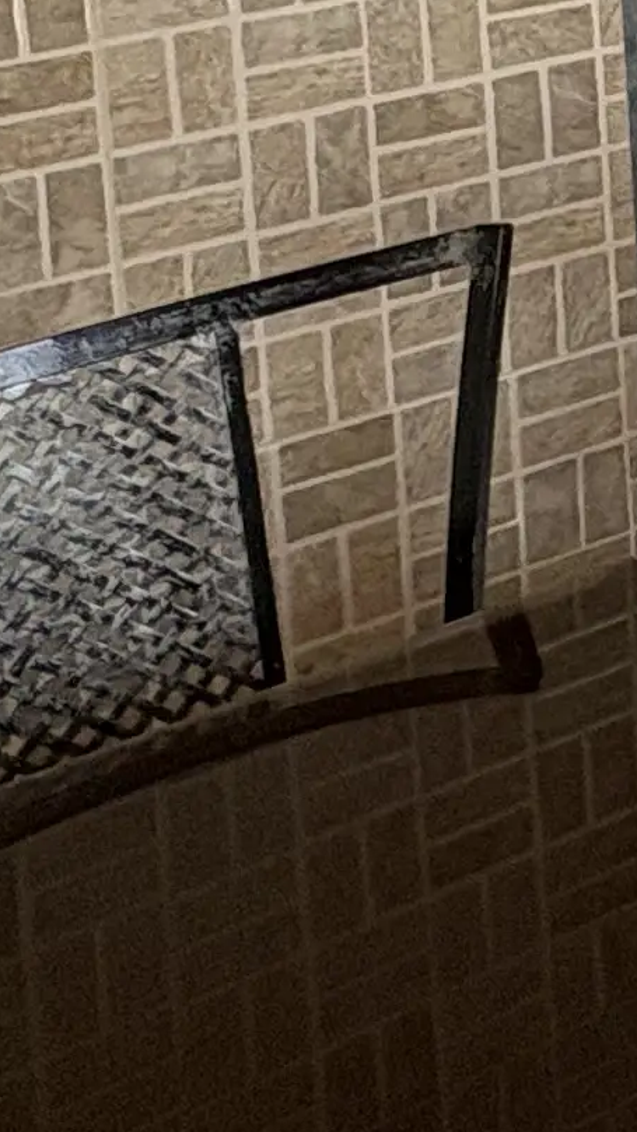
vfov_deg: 23.7
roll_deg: +0.1
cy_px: -431
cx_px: 1739
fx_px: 2282
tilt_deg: -5.1
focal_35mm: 76
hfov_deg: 11.5
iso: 100
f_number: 2.2
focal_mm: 2.22
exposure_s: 1/99
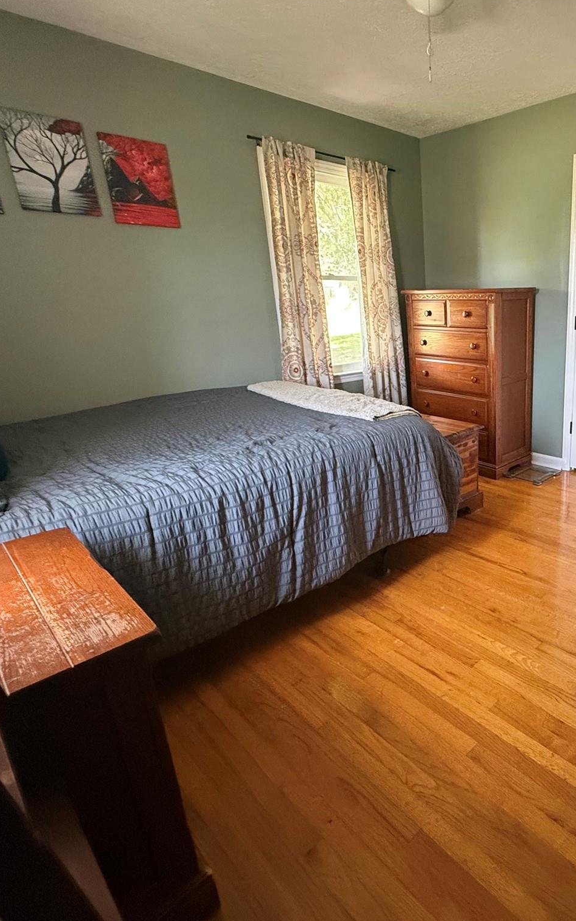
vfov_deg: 85.1
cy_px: 459
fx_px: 502
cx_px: 472
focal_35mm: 20
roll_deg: +0.0
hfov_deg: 54.9
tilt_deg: -18.0
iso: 640
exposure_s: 1/60
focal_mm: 2.22
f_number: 2.2
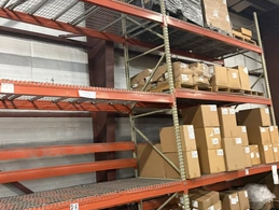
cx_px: 89
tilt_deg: +7.1
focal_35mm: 37
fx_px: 299
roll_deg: +2.9
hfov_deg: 49.1
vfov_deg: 38.8
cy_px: 107
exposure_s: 1/60
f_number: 1.78
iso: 640
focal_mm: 6.76
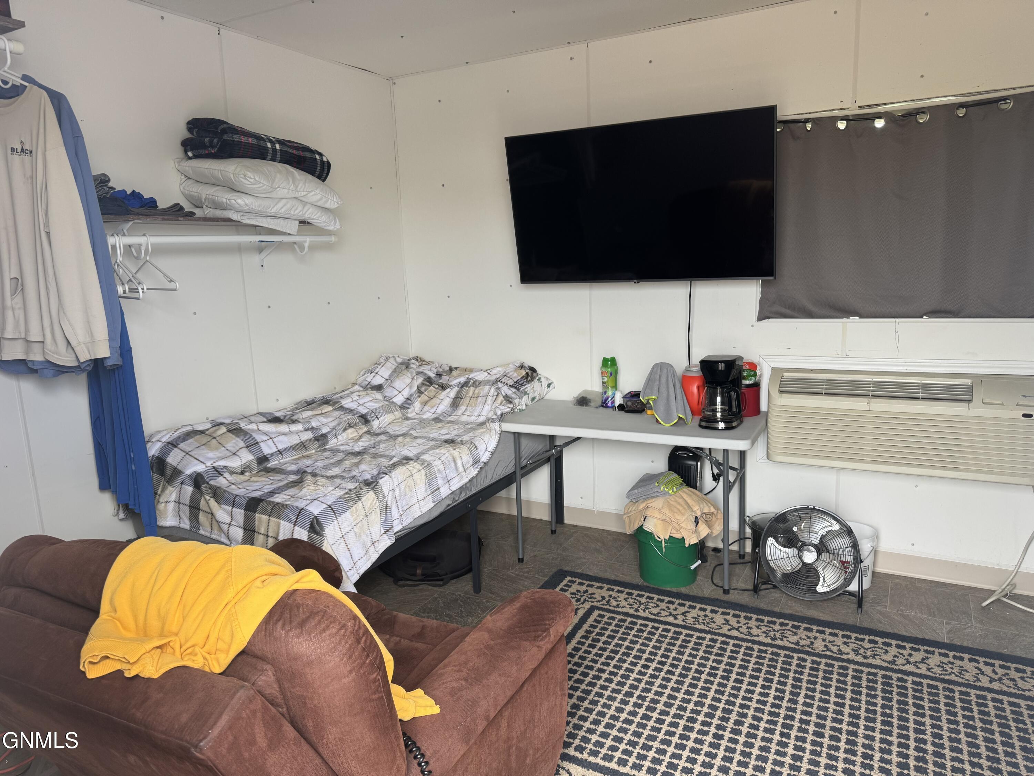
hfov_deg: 71.6
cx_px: 517
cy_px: 388
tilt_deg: -9.4
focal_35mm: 24
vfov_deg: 56.8
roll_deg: +2.3
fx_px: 717
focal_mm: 6.76
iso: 100
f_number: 1.78
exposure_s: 1/121
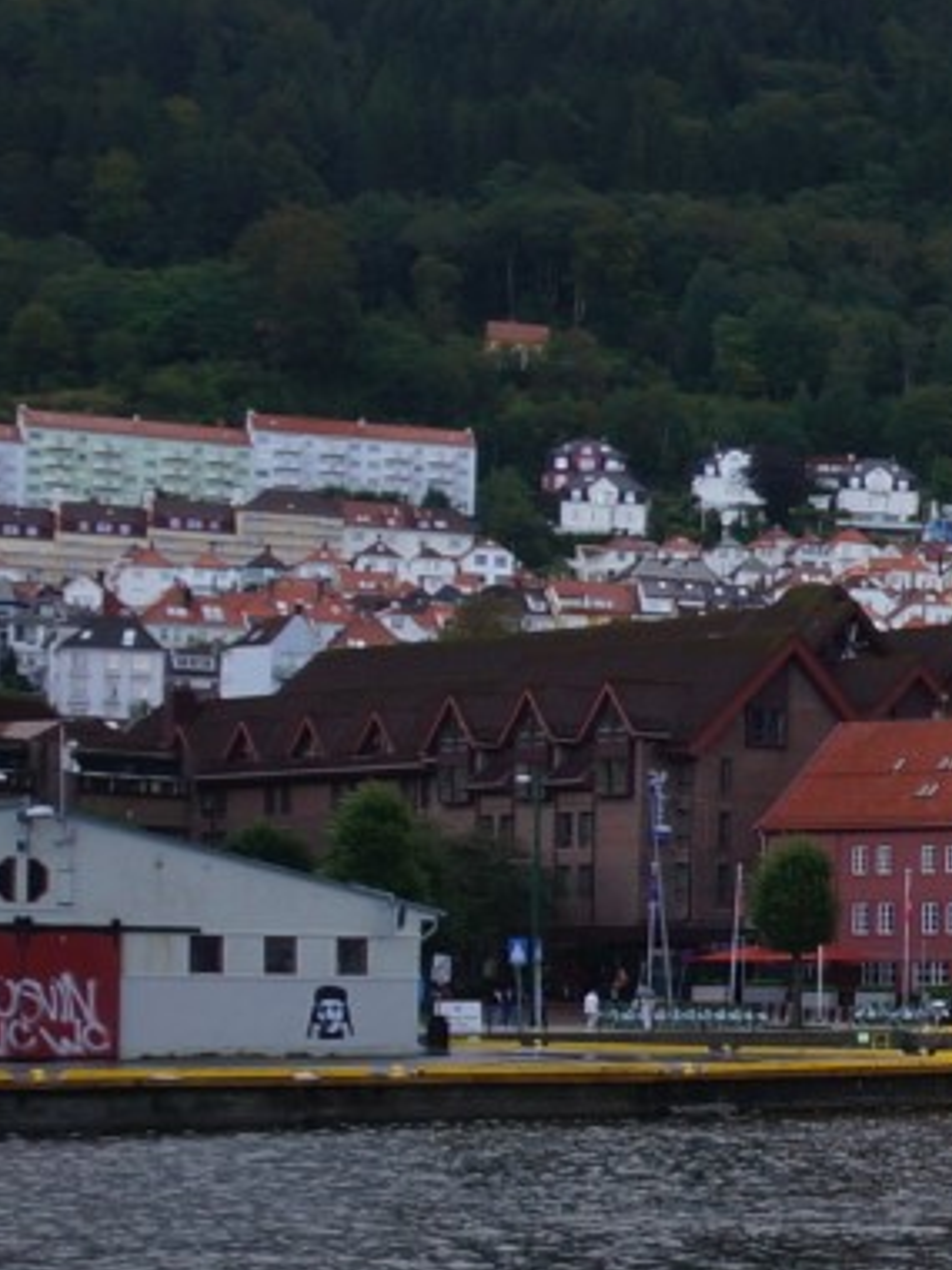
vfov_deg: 20.2
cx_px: 2445
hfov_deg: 11.7
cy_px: 841
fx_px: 3557
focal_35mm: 97
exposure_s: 1/80
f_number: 8
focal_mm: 16
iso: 100
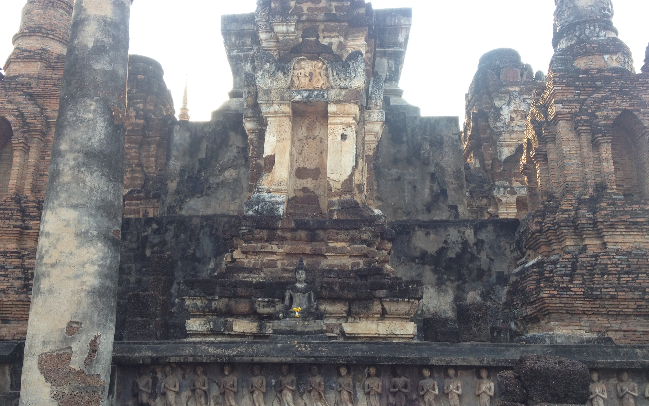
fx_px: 672
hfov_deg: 51.5
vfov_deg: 33.6
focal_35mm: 38
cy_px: 204
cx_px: 318
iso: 50
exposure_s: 1/176
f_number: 2.4
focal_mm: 4.28
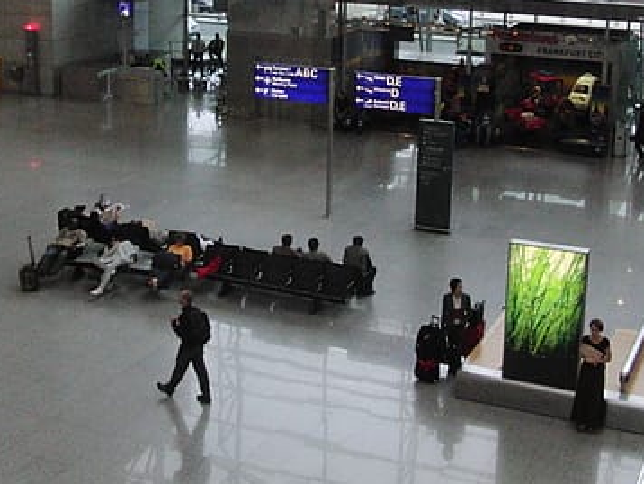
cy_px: 86
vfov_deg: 23.3
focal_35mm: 62
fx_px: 1154
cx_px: 297
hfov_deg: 31.2
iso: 400
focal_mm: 6.42
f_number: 3.6
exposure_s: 1/160
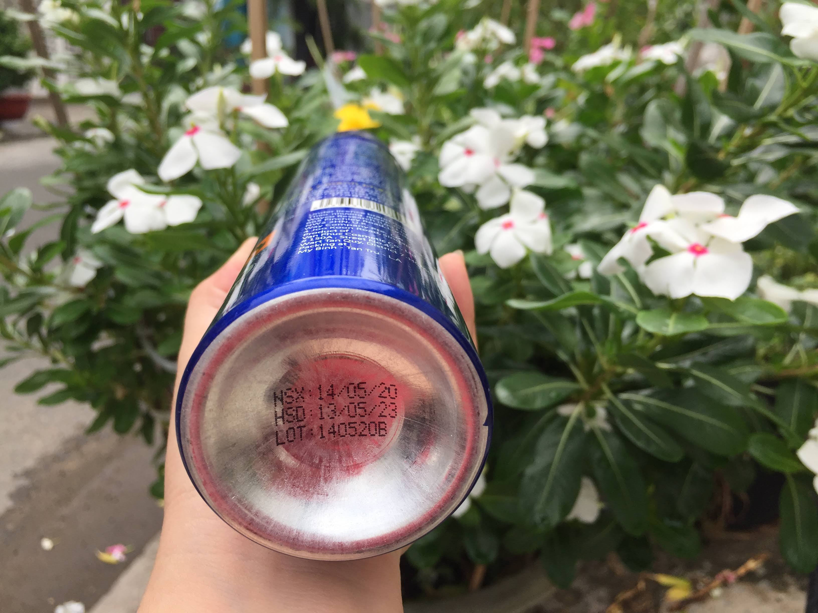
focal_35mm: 29
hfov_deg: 61.7
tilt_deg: -14.3
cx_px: 409
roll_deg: -3.1
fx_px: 685
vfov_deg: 48.2
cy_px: 306
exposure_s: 1/599
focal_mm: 4.15
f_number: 2.2
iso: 32
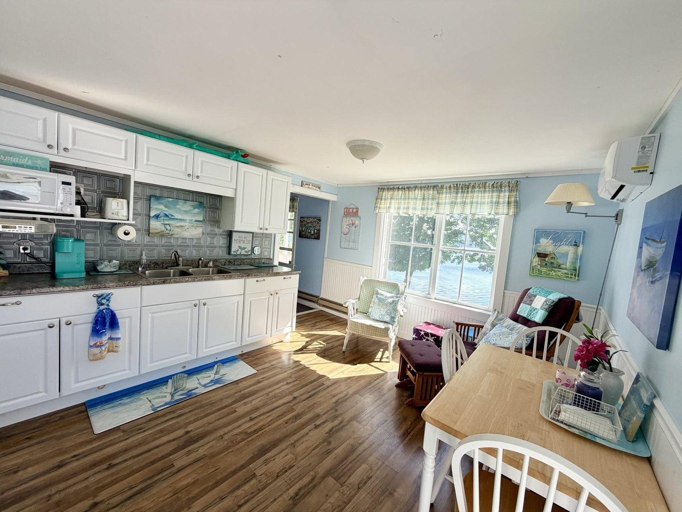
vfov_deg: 85.7
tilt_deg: -4.5
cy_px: 256
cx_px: 341
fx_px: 276
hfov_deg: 102.1
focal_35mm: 14
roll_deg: -4.4
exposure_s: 1/121
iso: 40
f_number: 2.2
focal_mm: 2.22
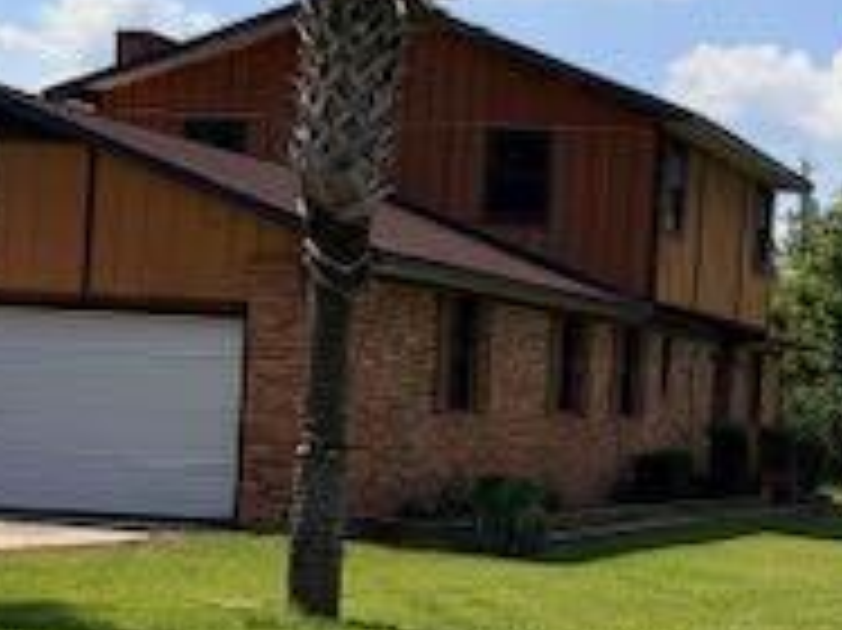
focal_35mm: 89
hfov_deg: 21.7
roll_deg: -4.1
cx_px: 689
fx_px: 2163
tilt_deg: -0.7
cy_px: 446
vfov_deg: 16.5
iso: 50
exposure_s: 1/6329
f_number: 1.6
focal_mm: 5.96
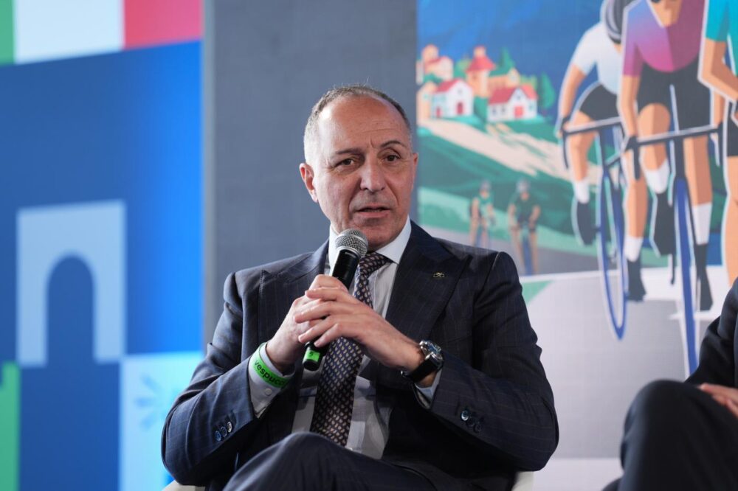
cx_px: 369
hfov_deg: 12.5
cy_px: 246
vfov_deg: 8.4
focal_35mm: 164
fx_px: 3361
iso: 320
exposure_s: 1/250
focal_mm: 164
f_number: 3.2
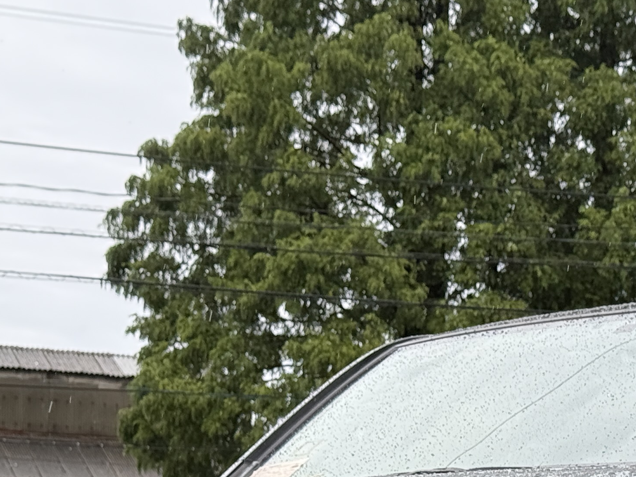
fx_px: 2426
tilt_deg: +1.8
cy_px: 631
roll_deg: -0.8
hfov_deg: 14.8
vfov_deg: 11.0
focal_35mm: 132
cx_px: 588
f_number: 1.78
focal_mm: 6.76
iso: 64
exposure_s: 1/706
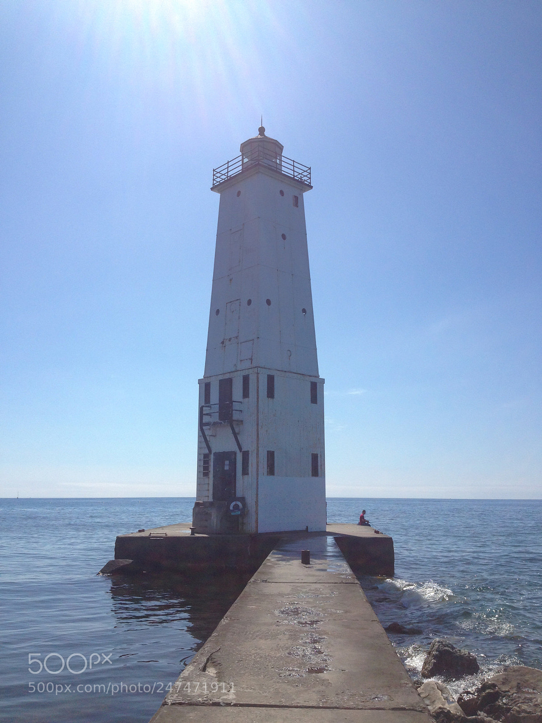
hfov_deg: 40.7
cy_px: 362
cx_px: 271
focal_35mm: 35
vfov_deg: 52.6
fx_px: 731
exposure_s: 1/3953
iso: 50
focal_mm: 4.28
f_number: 2.4
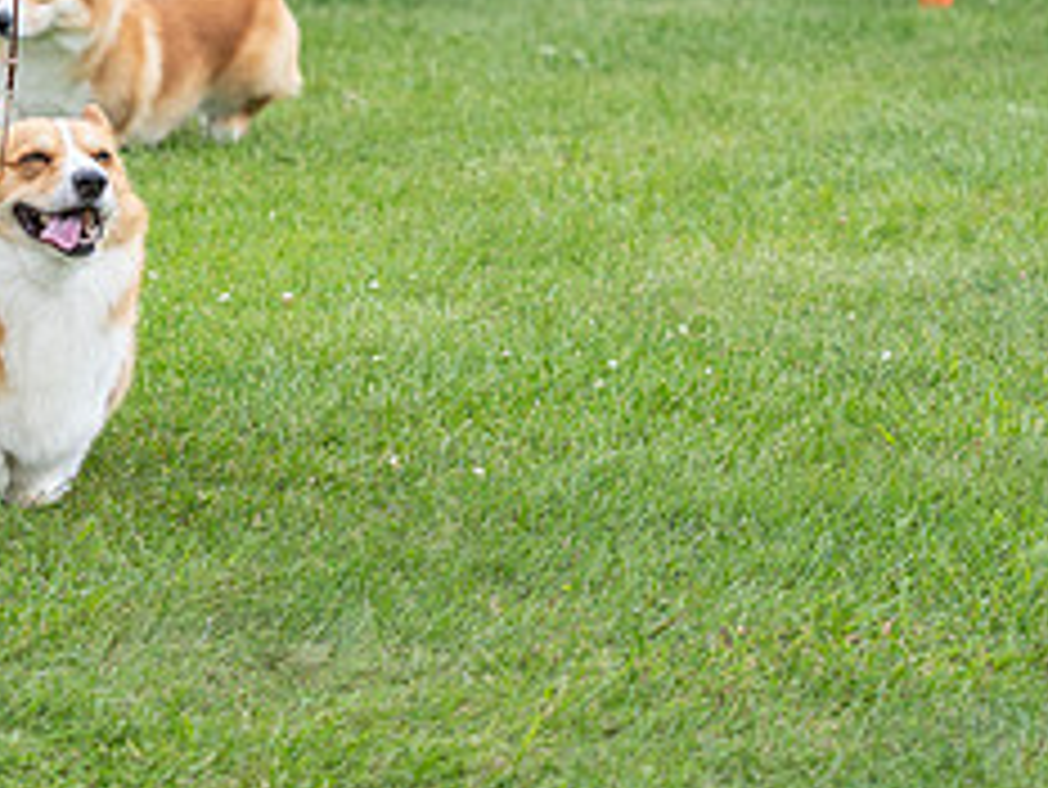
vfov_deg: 7.6
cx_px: -47
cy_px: -77
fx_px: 5907
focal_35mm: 195
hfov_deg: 10.0
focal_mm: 70
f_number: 3.5
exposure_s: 1/640
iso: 160
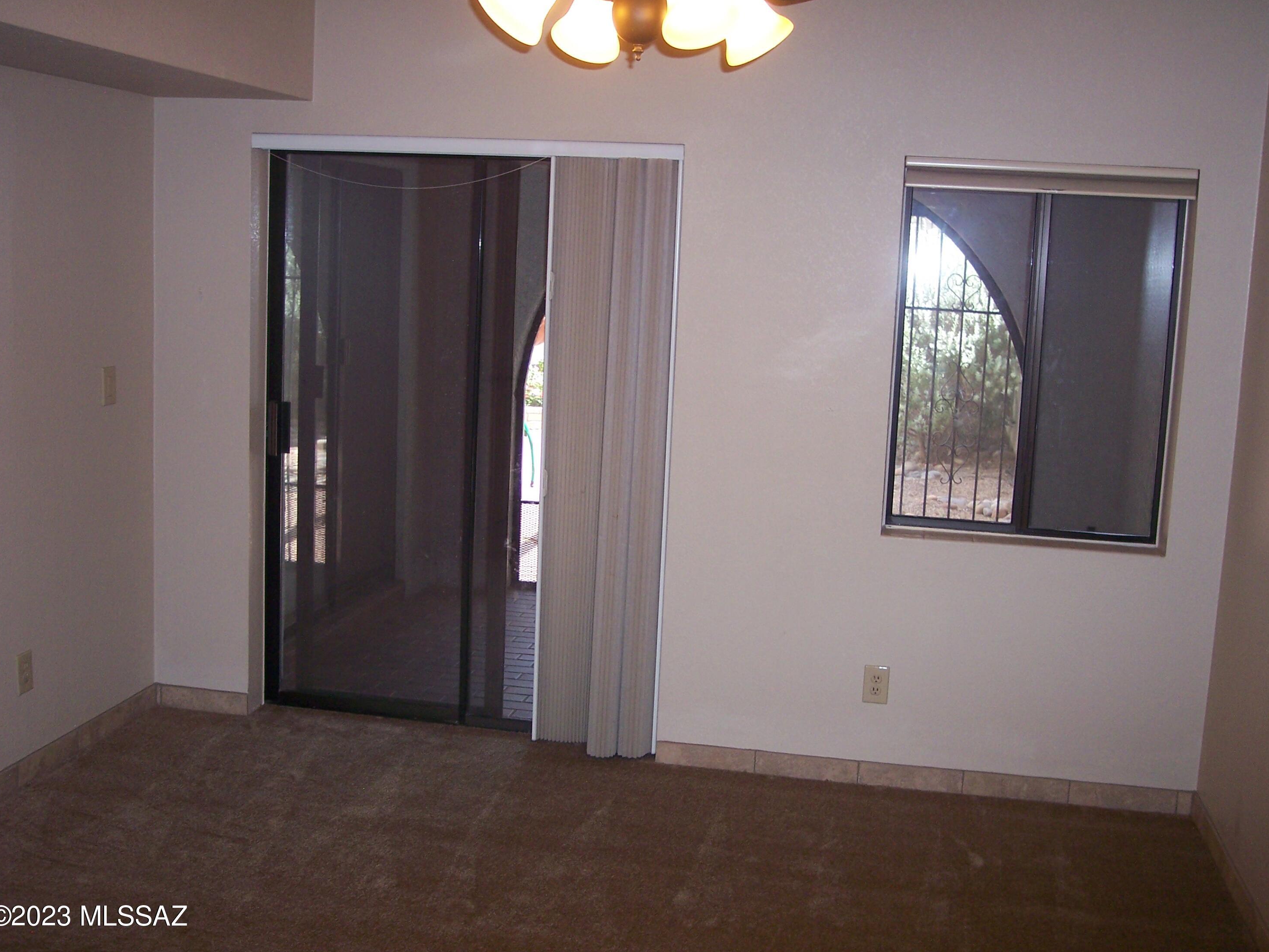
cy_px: 473
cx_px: 639
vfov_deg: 36.0
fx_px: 1466
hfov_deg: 46.8
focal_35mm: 40
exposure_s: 1/60
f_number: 2.8
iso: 140
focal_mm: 8
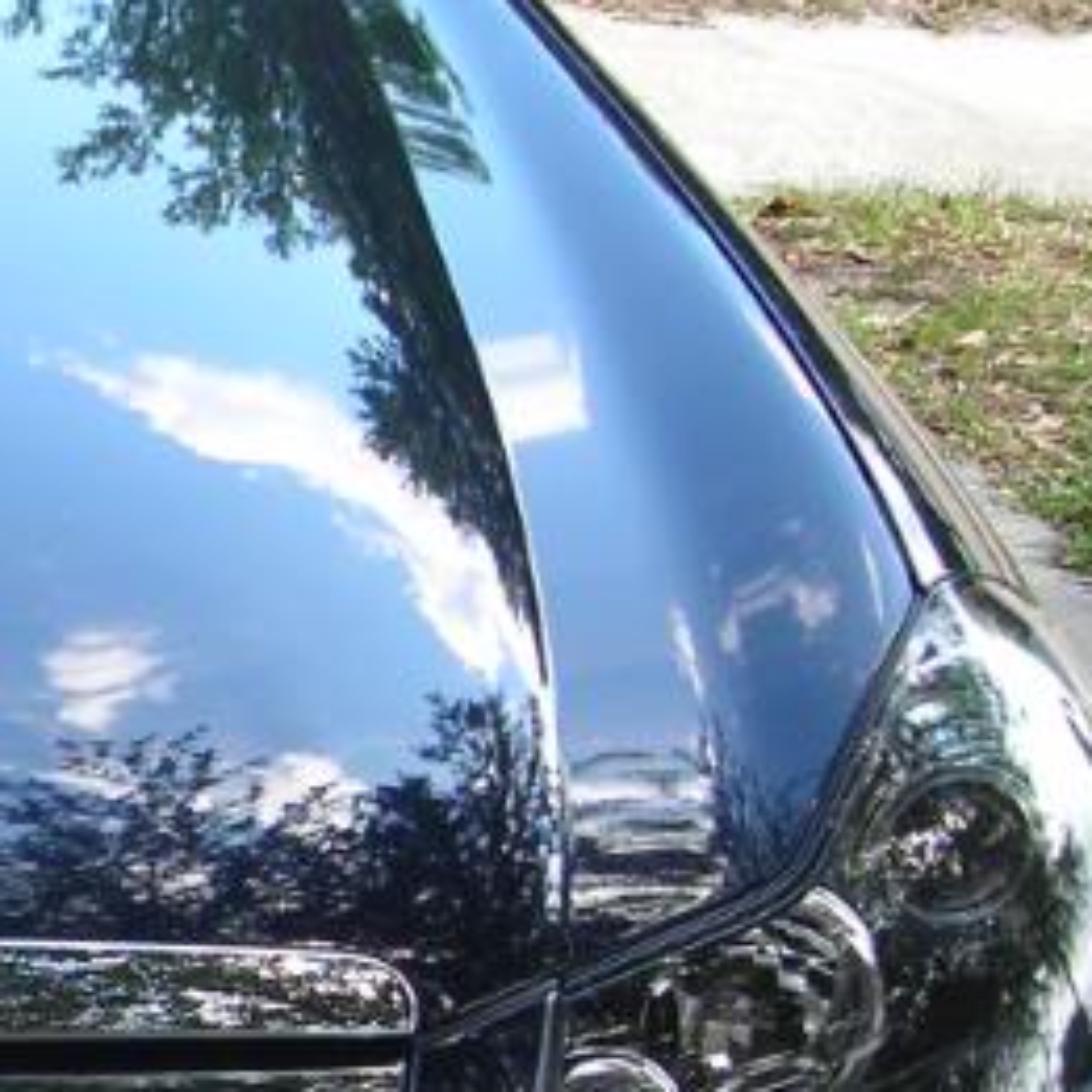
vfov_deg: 13.2
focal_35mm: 132
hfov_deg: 12.3
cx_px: -741
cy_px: 866
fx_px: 4711
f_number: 3.2
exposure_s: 1/78.6
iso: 50
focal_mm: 6.3
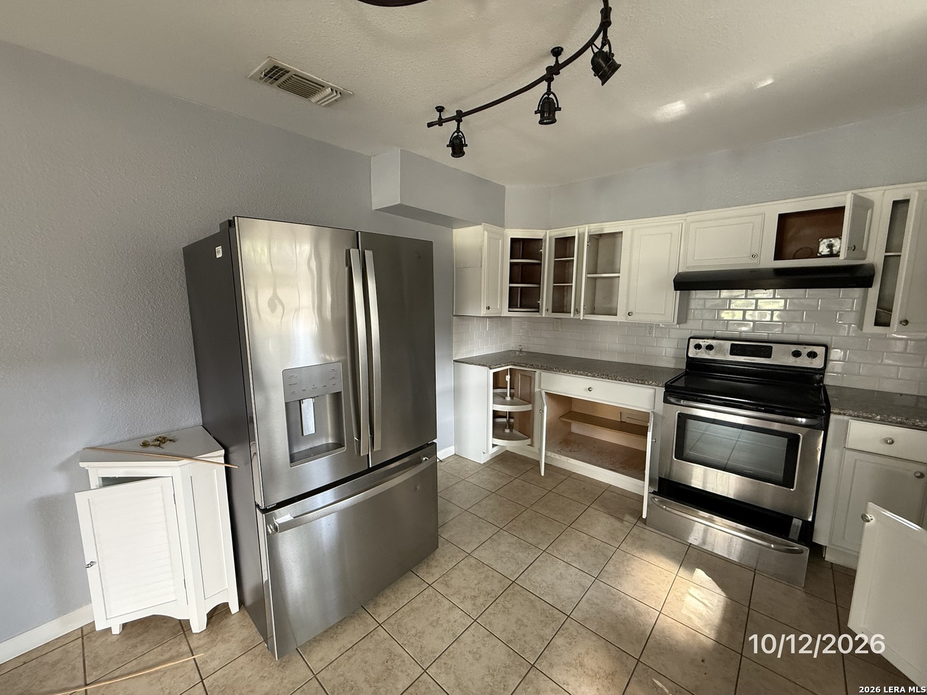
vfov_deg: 85.7
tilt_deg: -7.9
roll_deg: +0.5
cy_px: 348
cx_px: 464
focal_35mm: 14
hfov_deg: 102.1
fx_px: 375
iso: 320
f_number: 2.2
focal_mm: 2.22
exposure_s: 1/70
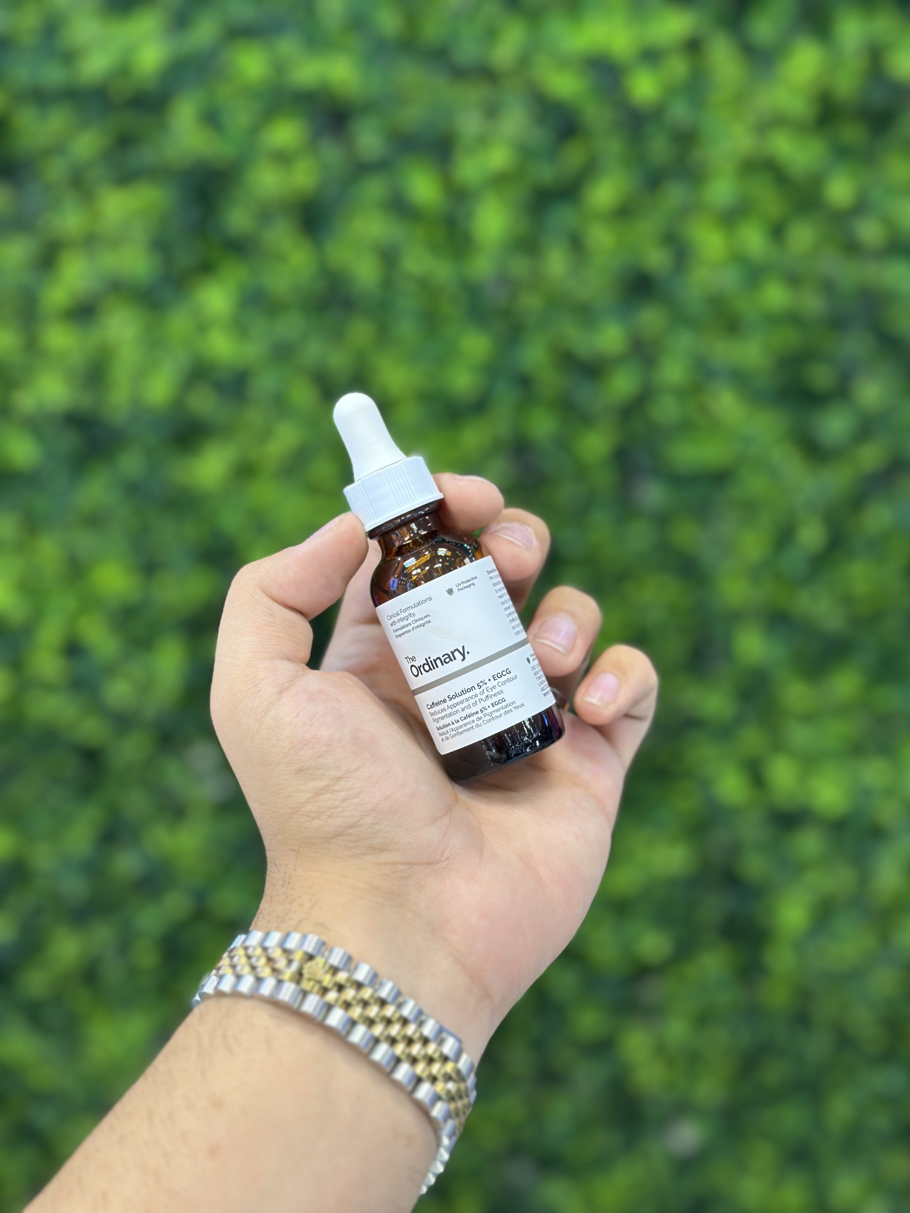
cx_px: 455
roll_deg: +3.0
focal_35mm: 48
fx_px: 1682
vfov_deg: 39.7
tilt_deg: -15.5
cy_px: 606
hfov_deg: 30.3
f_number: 1.78
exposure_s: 1/100
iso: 80
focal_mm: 6.86
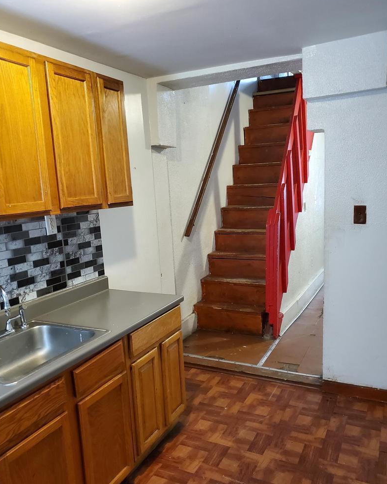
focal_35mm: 28
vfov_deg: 62.1
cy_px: 261
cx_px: 195
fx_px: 401
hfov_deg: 51.5
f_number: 1.5
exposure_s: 1/39
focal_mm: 4.3
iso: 500
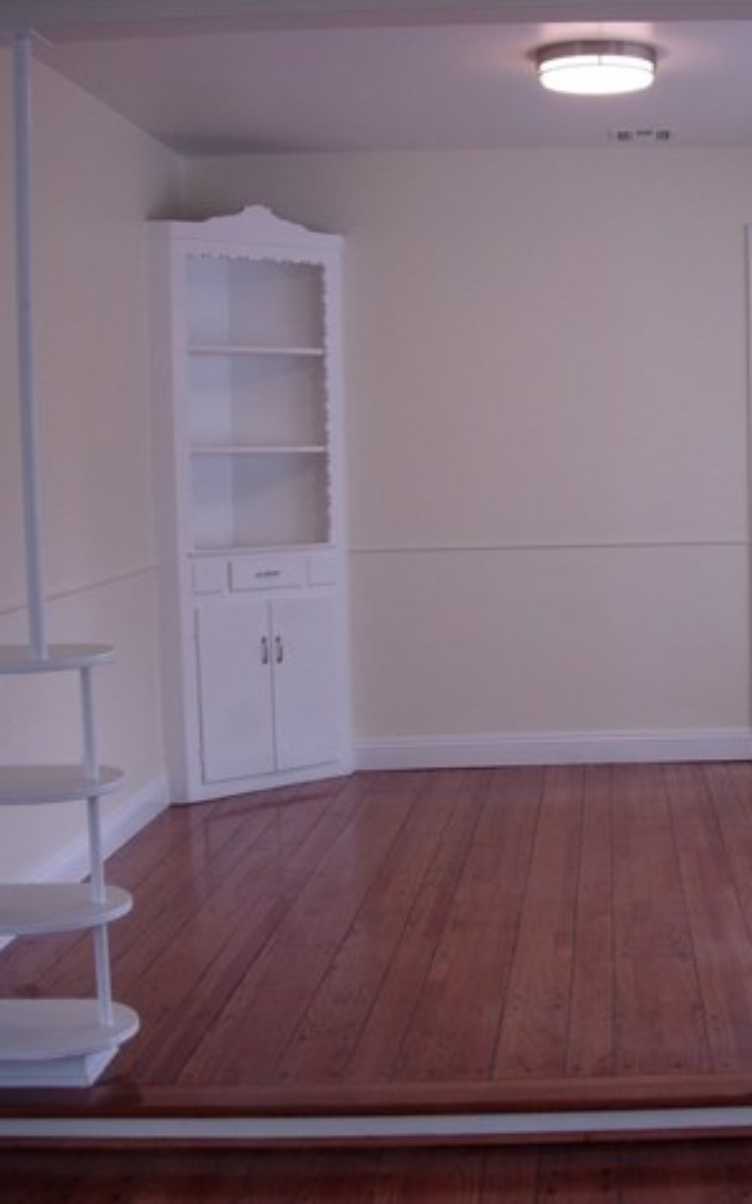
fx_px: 1771
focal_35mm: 54
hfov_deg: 23.3
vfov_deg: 37.5
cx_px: 679
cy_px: 603
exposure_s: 1/55.3
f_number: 2.8
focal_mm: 7.8
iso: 64
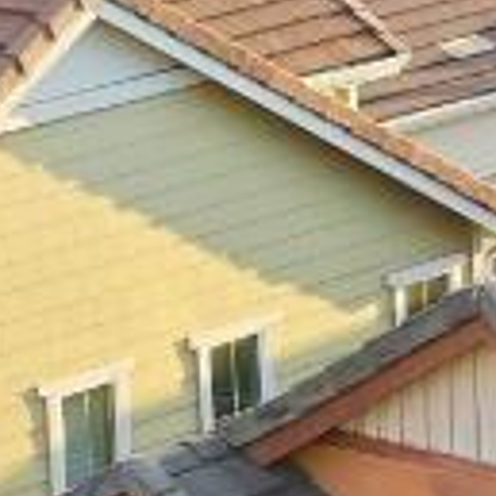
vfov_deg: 6.3
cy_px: 619
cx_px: 711
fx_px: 4490
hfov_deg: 6.3
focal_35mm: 277
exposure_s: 1/100
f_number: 4
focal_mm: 10.26
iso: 100
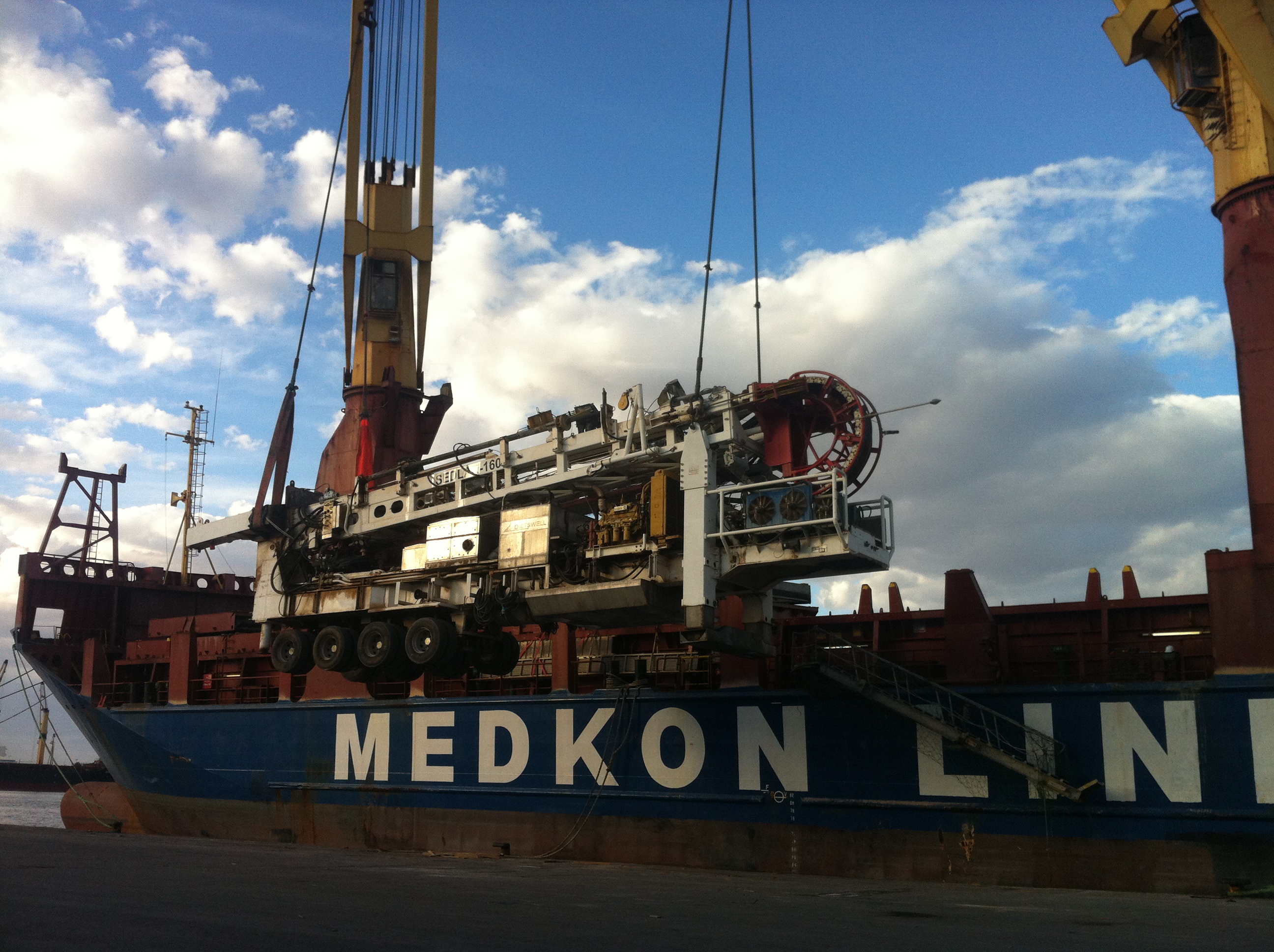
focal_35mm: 35
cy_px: 476
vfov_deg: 40.6
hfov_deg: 52.7
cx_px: 637
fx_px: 1286
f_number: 2.8
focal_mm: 3.85
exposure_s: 1/642
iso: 80
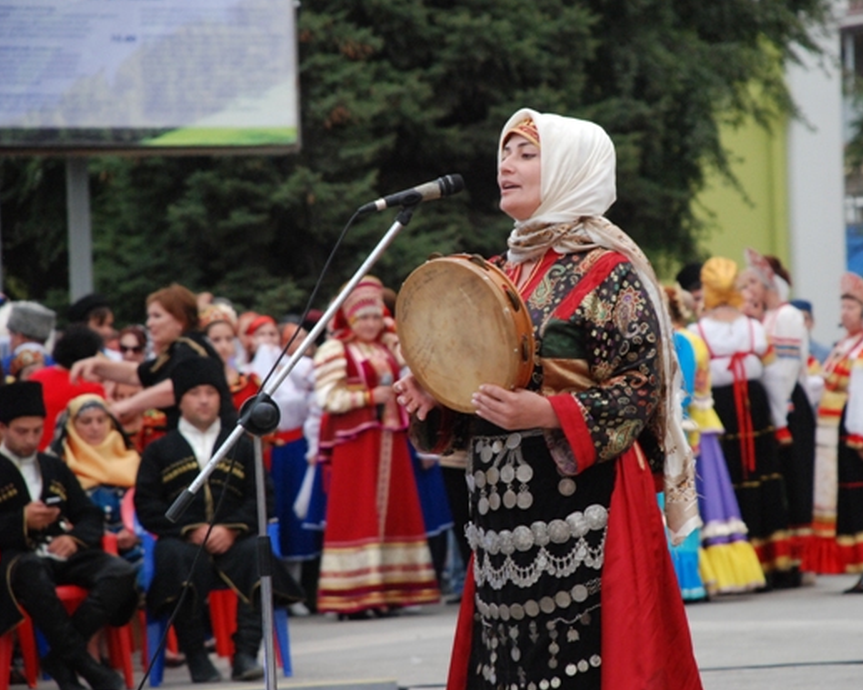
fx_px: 6014
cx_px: 527
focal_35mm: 236
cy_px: 336
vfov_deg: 6.6
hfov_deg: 8.2
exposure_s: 1/125
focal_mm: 135
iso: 1250
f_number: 5.6
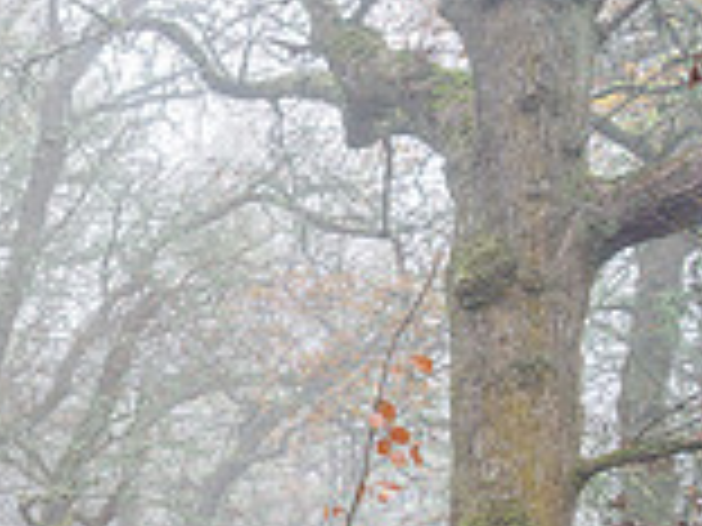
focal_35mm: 89
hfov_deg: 17.7
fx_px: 1805
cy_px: 700
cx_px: -567
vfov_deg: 15.7
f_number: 7.1
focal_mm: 12
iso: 200
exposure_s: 1/1.25
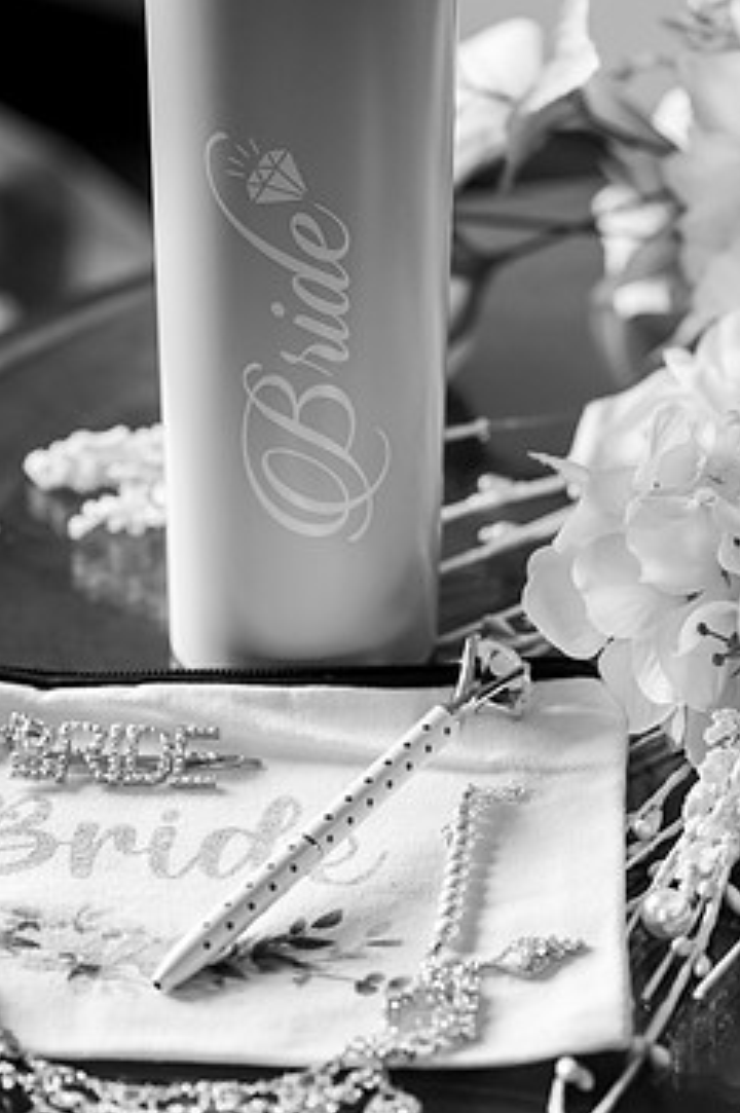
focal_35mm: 131
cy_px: 586
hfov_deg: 10.4
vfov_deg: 15.7
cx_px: 287
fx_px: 4047
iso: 5000
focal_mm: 105
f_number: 4.5
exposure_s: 1/320
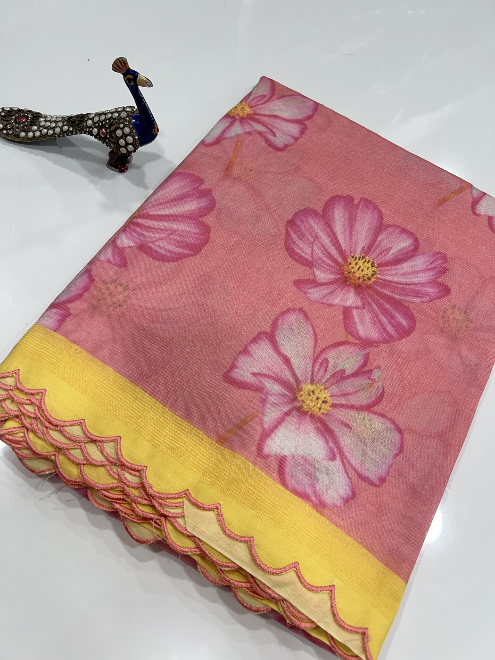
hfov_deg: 53.1
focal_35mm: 26
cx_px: 248
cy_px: 330
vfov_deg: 67.3
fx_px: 496
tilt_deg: -64.4
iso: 64
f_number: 1.5
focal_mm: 5.7
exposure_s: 1/100
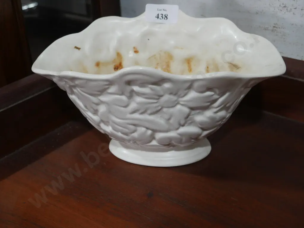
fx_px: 439
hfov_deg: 38.2
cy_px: 114
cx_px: 152
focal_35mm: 50
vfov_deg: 29.1
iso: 400
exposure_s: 1/60
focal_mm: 25
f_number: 5.3
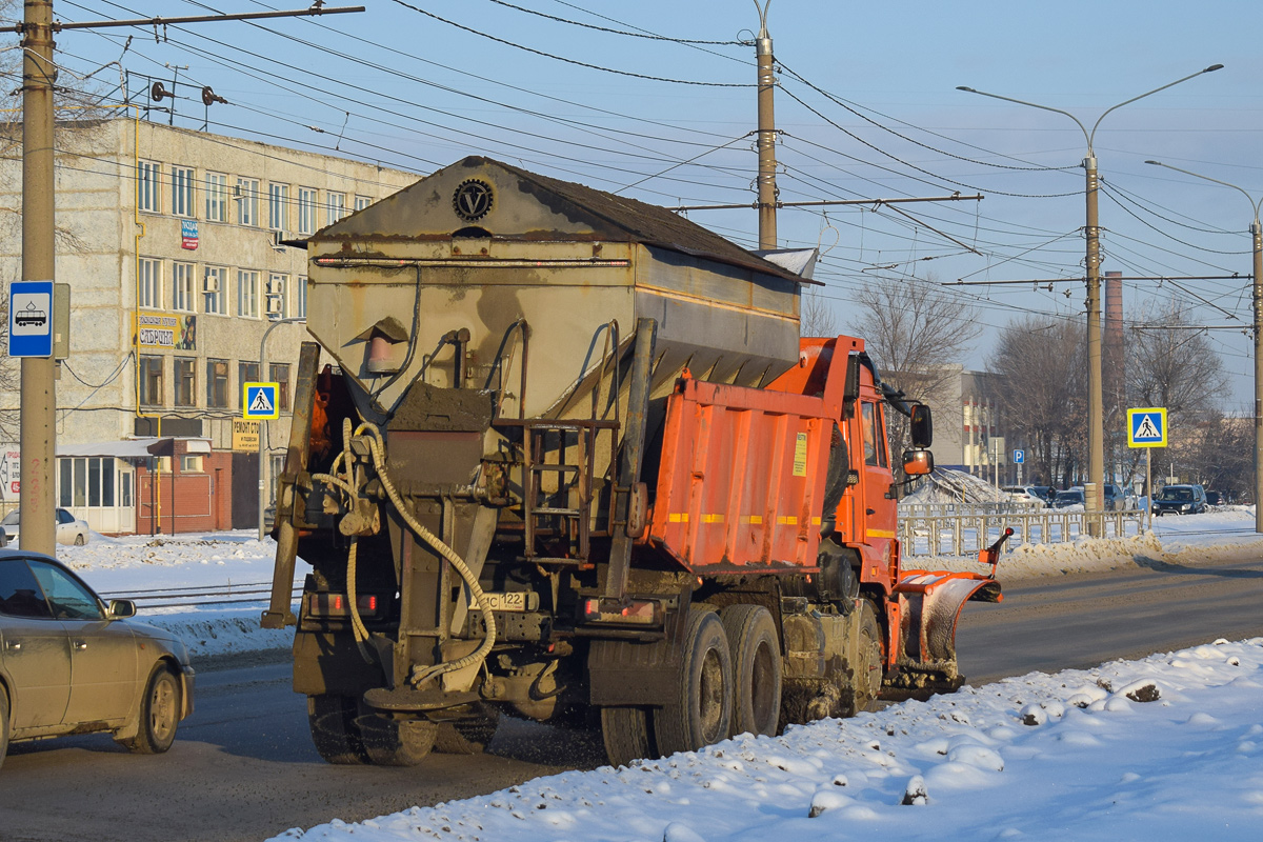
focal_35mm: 82
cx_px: 632
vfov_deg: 16.6
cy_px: 421
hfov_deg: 24.6
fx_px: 2894
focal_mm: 55
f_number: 5.6
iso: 200
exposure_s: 1/800
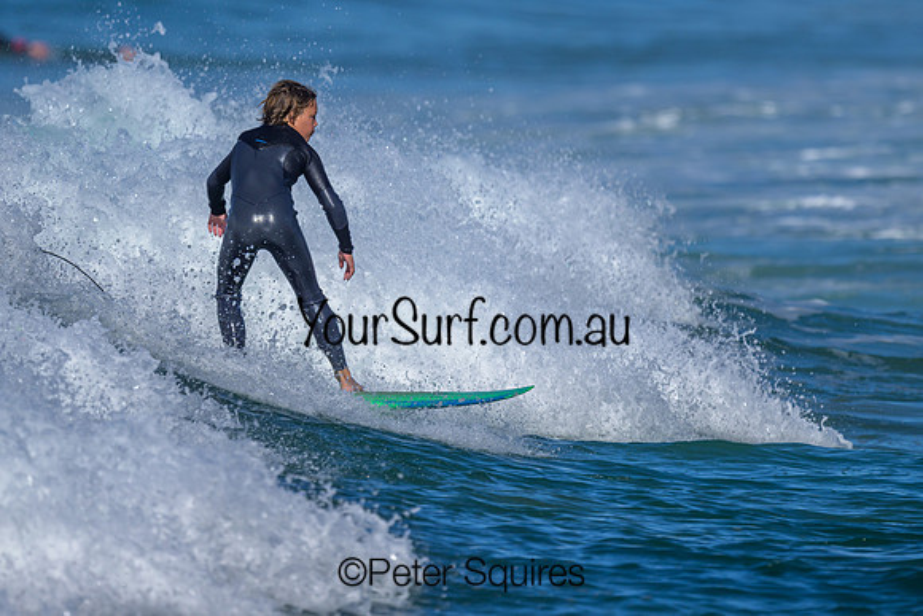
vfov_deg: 1.3
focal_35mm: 1020
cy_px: 223
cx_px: 390
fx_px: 26161
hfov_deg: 2.0
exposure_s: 1/2000
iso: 125
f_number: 6.3
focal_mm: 800
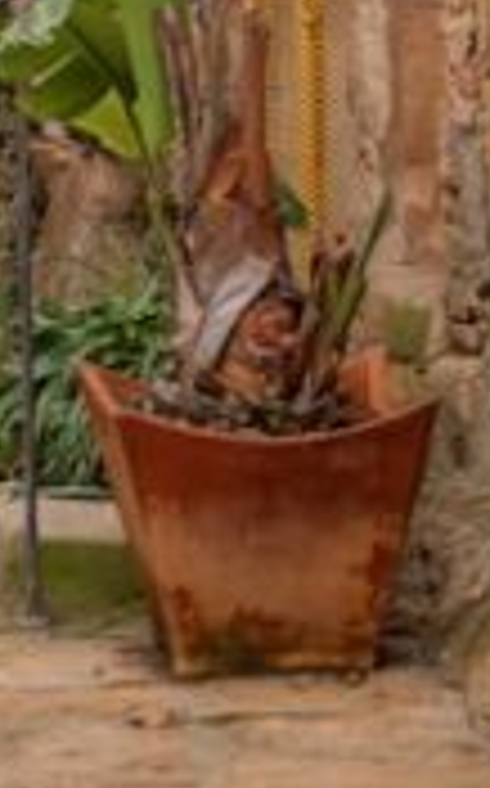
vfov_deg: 6.9
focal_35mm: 284
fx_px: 6079
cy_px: -1238
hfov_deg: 4.6
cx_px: -301
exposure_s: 1/800
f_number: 2.8
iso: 160
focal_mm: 43.9
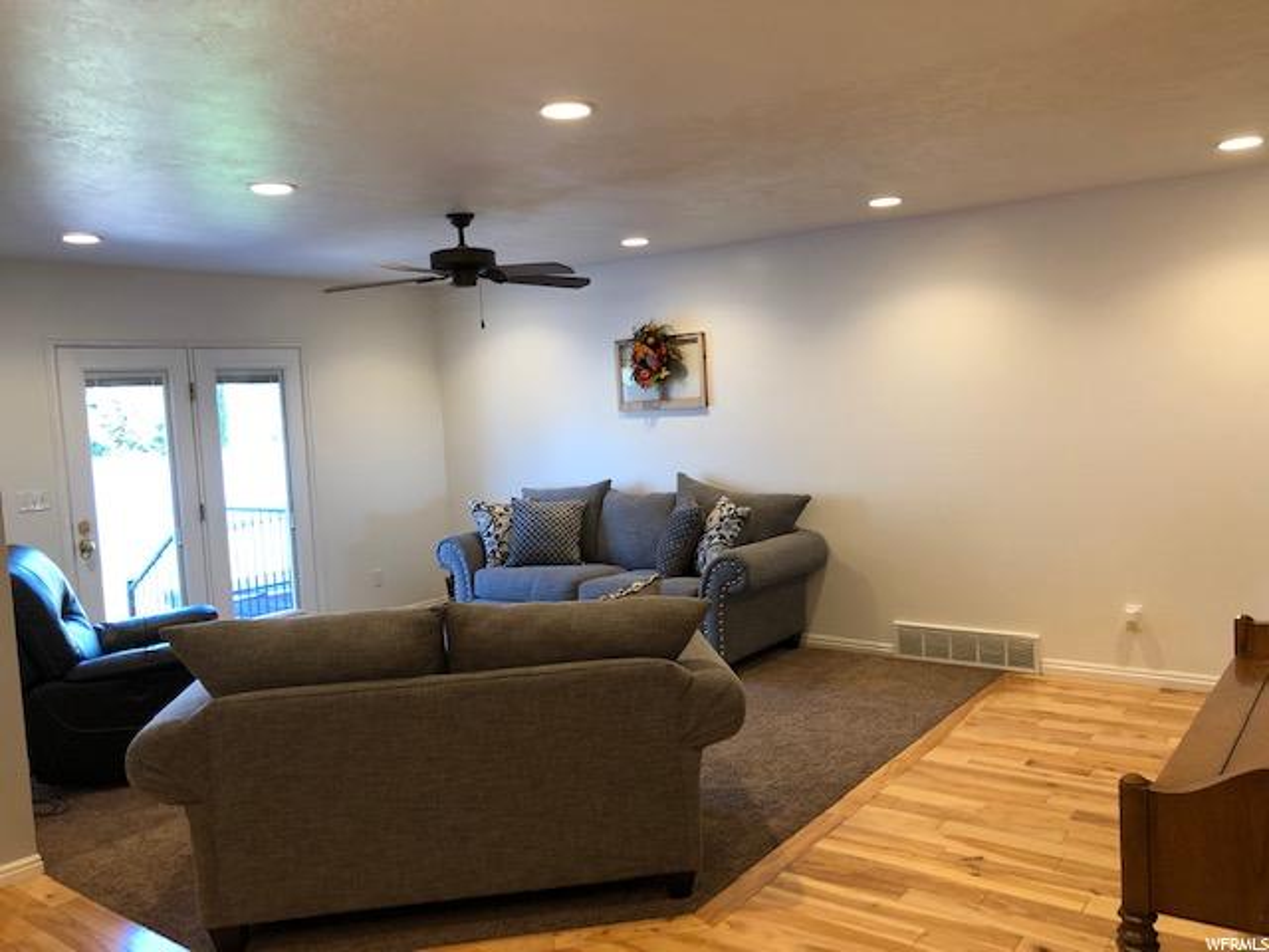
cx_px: 634
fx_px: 1026
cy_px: 476
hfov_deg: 63.4
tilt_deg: -5.4
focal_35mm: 28
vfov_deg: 49.7
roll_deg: +3.2
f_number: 1.8
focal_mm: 4
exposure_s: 1/24
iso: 40
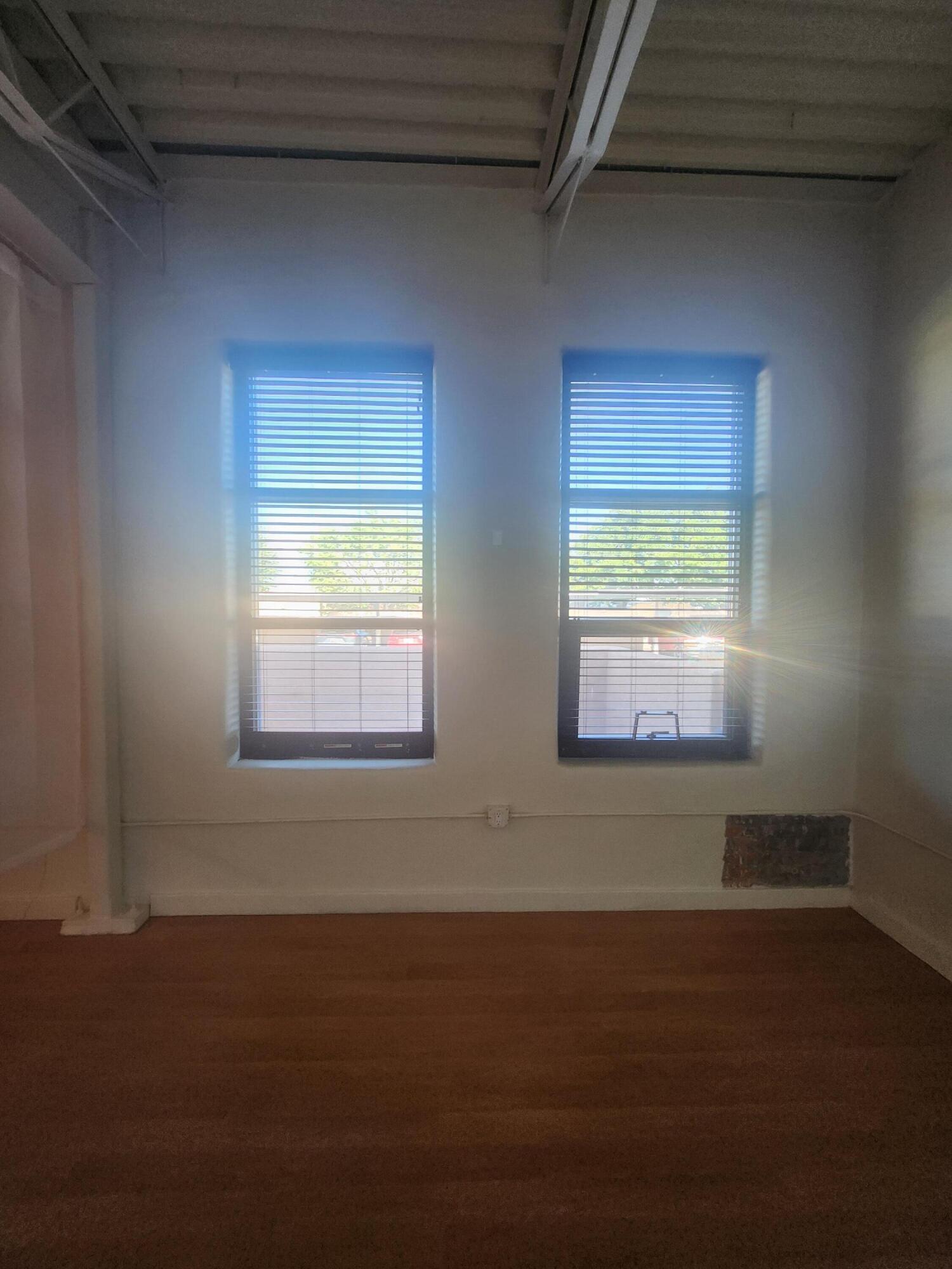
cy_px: 634
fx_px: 477
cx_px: 476
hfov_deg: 89.9
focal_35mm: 13
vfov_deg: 106.2
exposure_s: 1/60
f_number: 2.2
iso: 250
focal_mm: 1.74
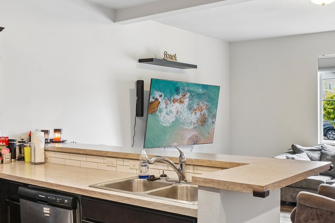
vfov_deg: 33.4
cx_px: 142
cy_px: 114
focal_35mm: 40
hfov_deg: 48.3
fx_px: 372
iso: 400
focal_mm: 16
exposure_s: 1/5
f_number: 8
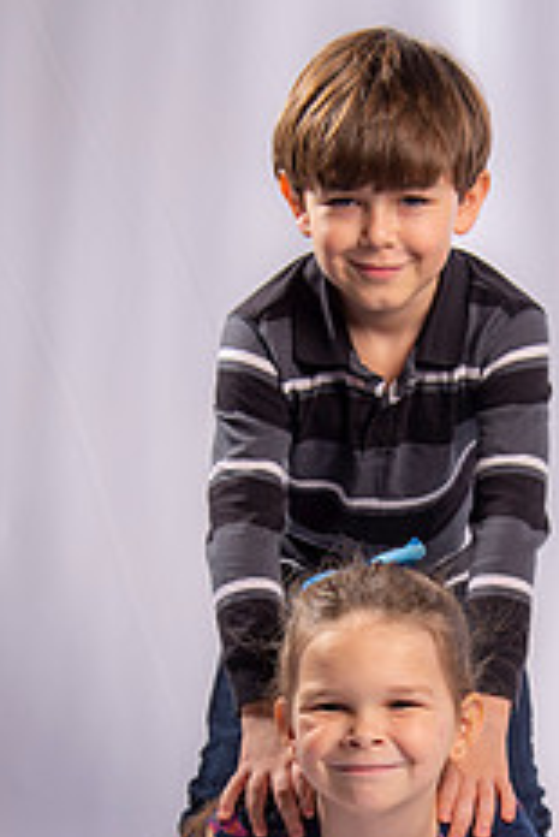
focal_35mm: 97
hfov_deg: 14.1
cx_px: 422
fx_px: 2256
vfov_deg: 20.7
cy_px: 722
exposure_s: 1/160
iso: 125
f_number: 5
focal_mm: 50
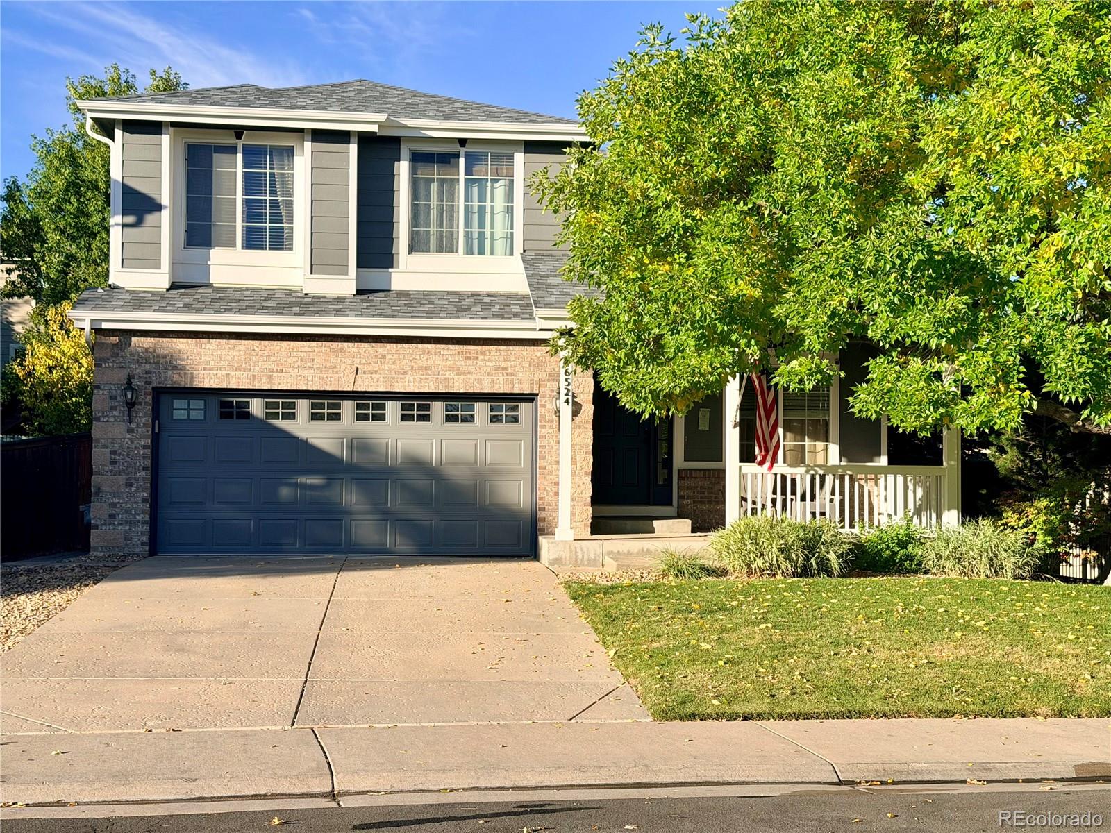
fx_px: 1541
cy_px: 416
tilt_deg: +2.1
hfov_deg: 39.7
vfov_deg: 30.3
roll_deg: -0.1
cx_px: 556
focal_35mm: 48
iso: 64
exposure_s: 1/3378
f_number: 1.78
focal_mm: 6.76
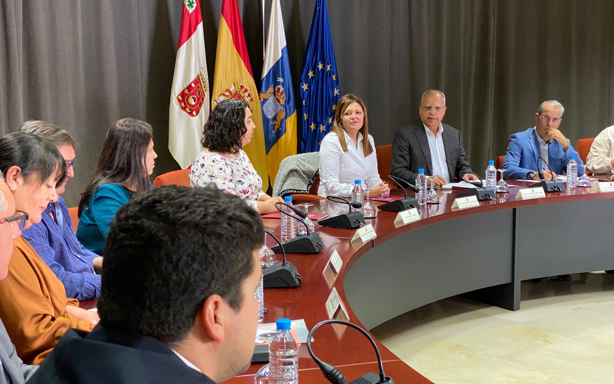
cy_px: 210
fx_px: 937
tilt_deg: -6.7
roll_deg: +1.2
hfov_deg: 36.3
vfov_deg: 23.1
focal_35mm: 56
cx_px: 306
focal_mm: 6
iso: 400
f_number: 2
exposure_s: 1/50
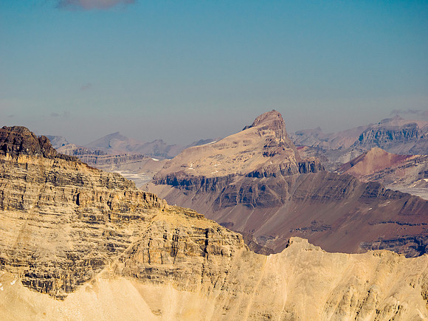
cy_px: 160
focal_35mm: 300
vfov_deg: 5.0
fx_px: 3709
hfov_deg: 6.6
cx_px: 214
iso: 200
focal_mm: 150
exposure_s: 1/400
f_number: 8
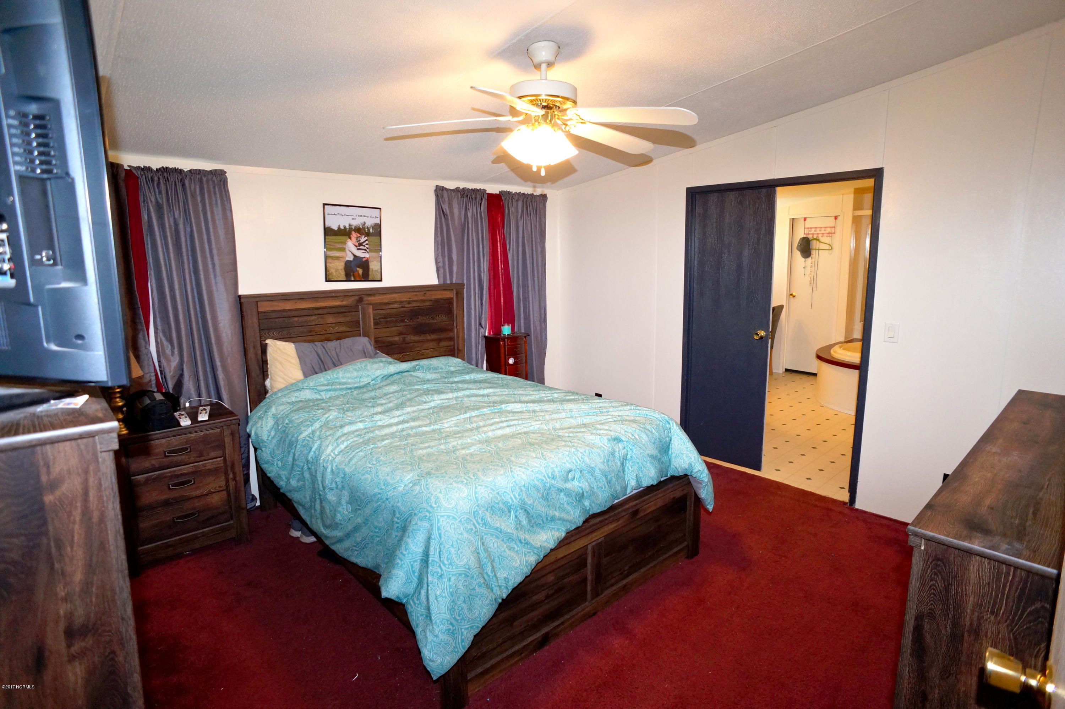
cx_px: 532
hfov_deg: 73.8
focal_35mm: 24
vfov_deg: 53.1
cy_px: 354
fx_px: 710
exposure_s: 1/60
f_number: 4
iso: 800
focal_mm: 16
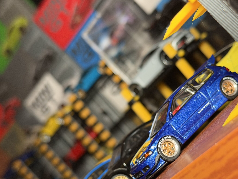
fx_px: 413
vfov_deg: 24.4
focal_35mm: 60
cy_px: 111
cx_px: 148
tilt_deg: +1.8
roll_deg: +42.8
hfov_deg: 32.0
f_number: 1.78
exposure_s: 1/33
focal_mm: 6.76
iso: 320
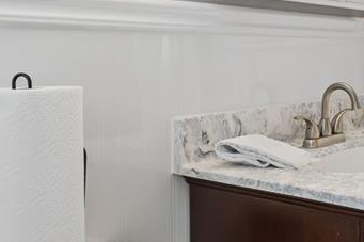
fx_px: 455
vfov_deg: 29.2
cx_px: 396
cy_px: 49
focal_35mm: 45
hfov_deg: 37.0
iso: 100
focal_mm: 10
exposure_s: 1/1.67
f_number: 7.1
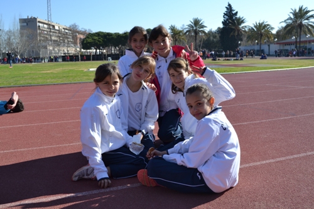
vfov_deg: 34.2
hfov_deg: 49.6
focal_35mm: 39
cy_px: 104
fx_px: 340
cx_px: 157
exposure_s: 1/200
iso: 100
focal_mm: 26
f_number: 7.1
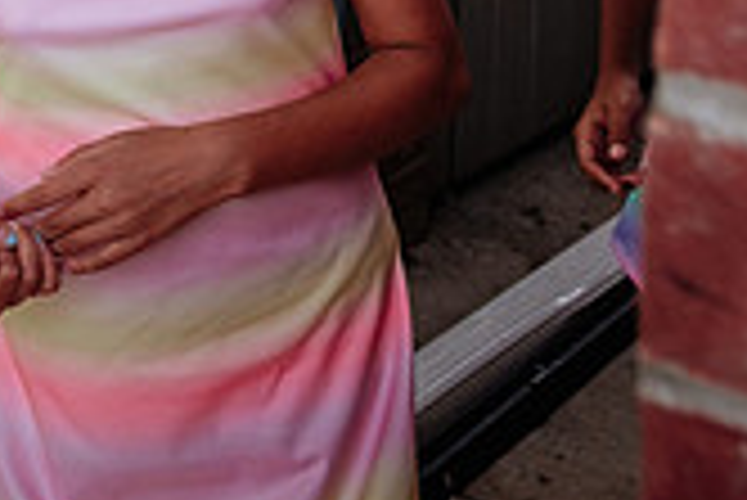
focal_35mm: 92
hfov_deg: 20.6
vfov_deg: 13.5
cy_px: -370
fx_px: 1911
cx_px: -152
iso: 800
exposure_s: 1/250
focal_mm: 16
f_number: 2.8
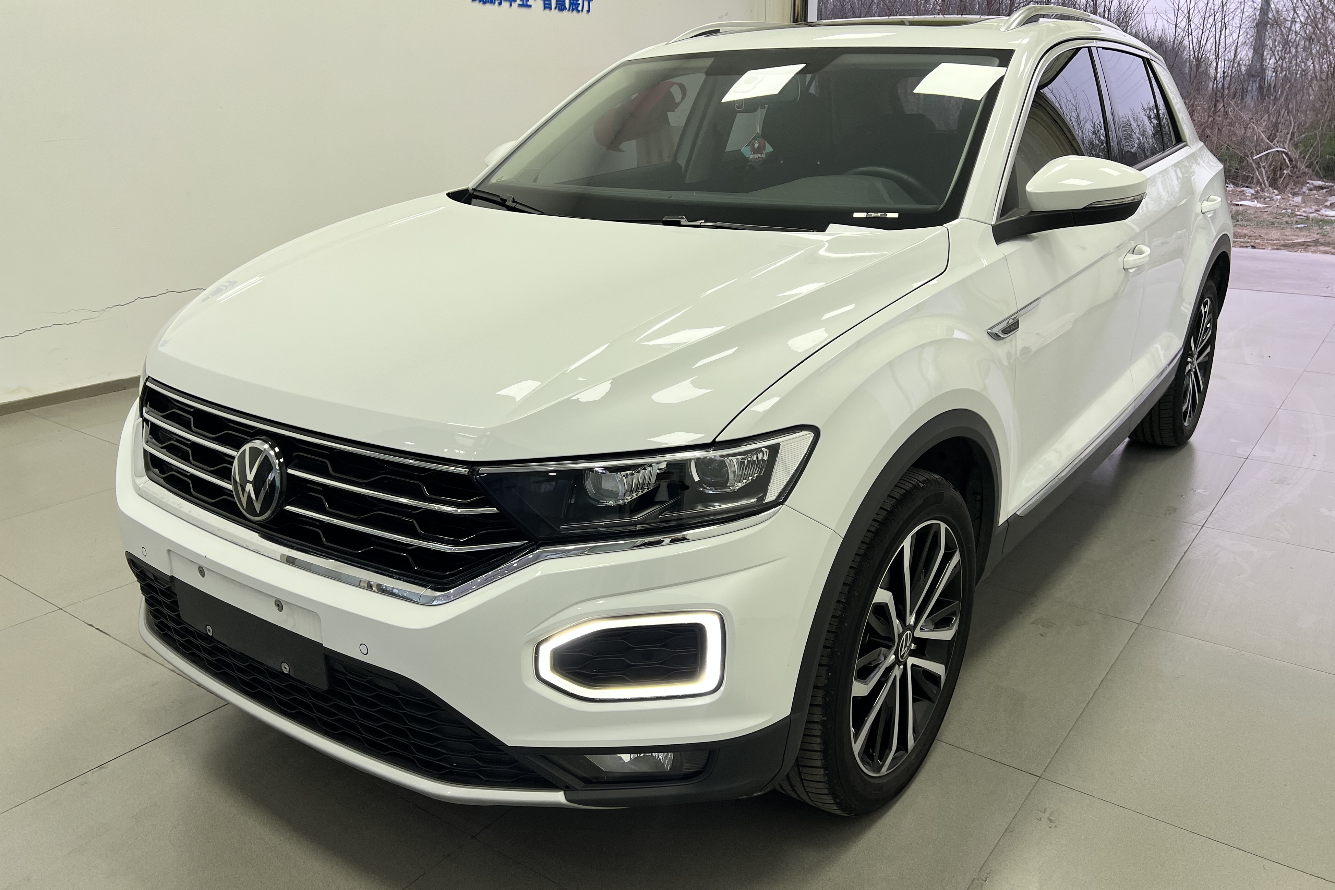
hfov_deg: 65.5
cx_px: 689
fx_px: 1038
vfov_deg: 46.4
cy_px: 444
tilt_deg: -18.6
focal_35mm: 28
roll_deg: +1.3
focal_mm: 5.7
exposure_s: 1/100
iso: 32
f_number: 1.5
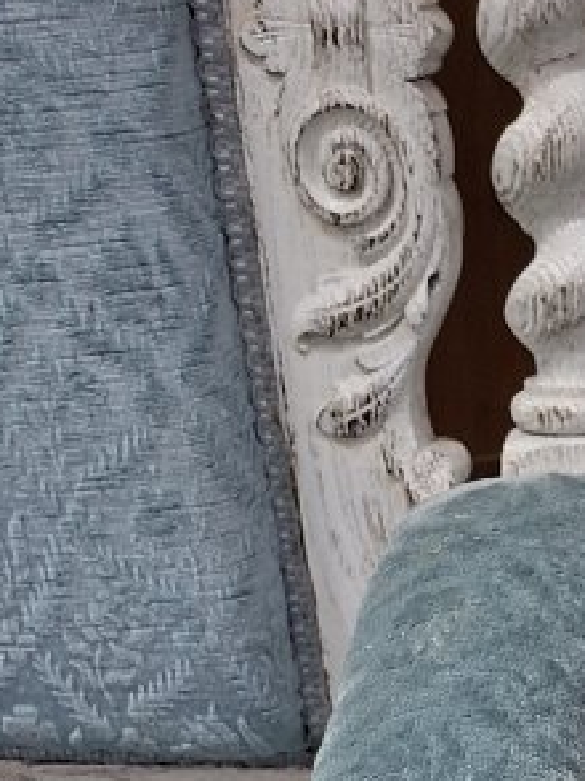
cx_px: 750
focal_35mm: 94
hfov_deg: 15.0
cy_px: 1363
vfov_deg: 17.4
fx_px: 2121
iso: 250
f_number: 1.8
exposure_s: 1/33
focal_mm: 5.54
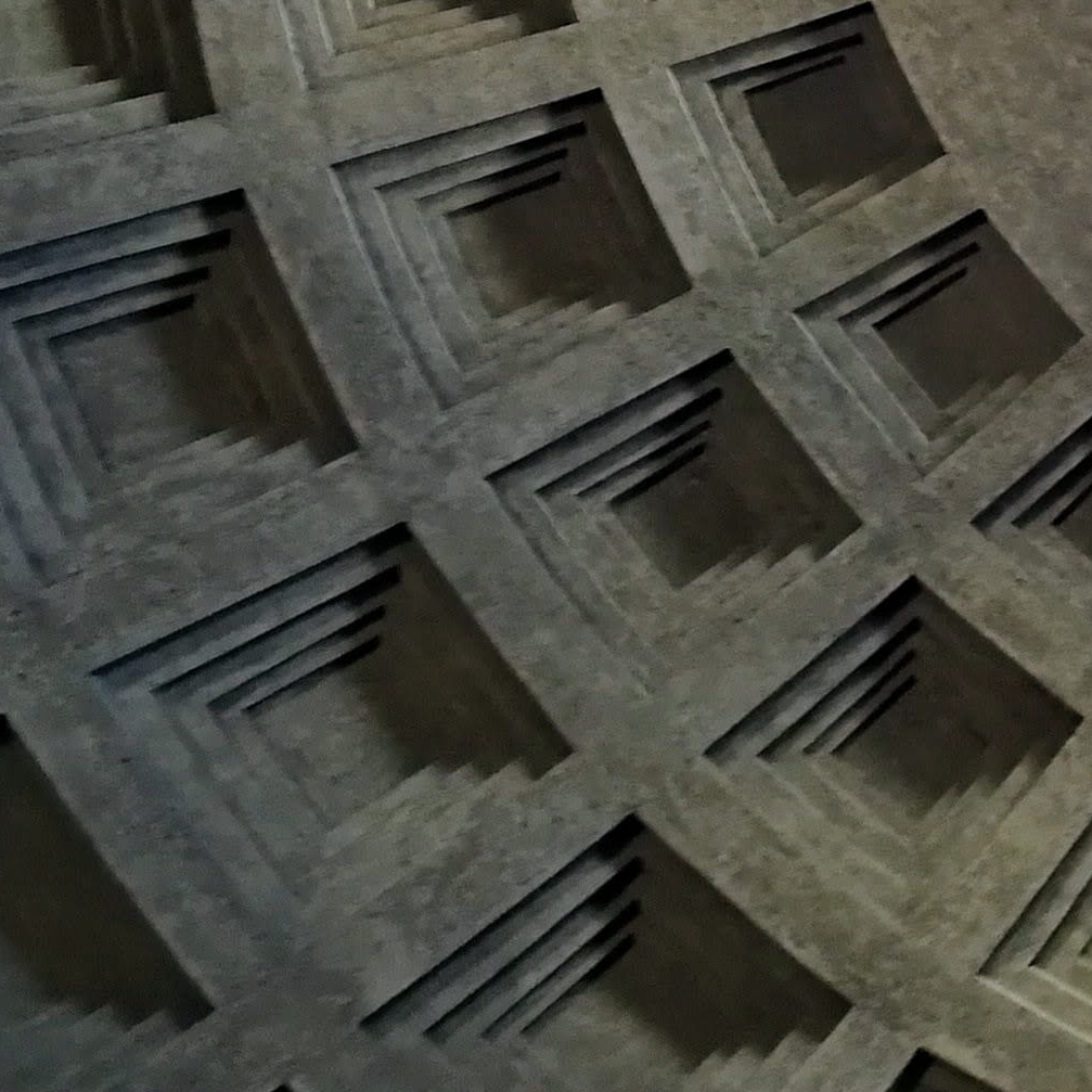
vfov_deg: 17.8
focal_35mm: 94
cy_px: -130
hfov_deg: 16.6
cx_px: 1706
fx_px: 3355
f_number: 2.2
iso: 125
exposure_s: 1/50
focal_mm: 3.95
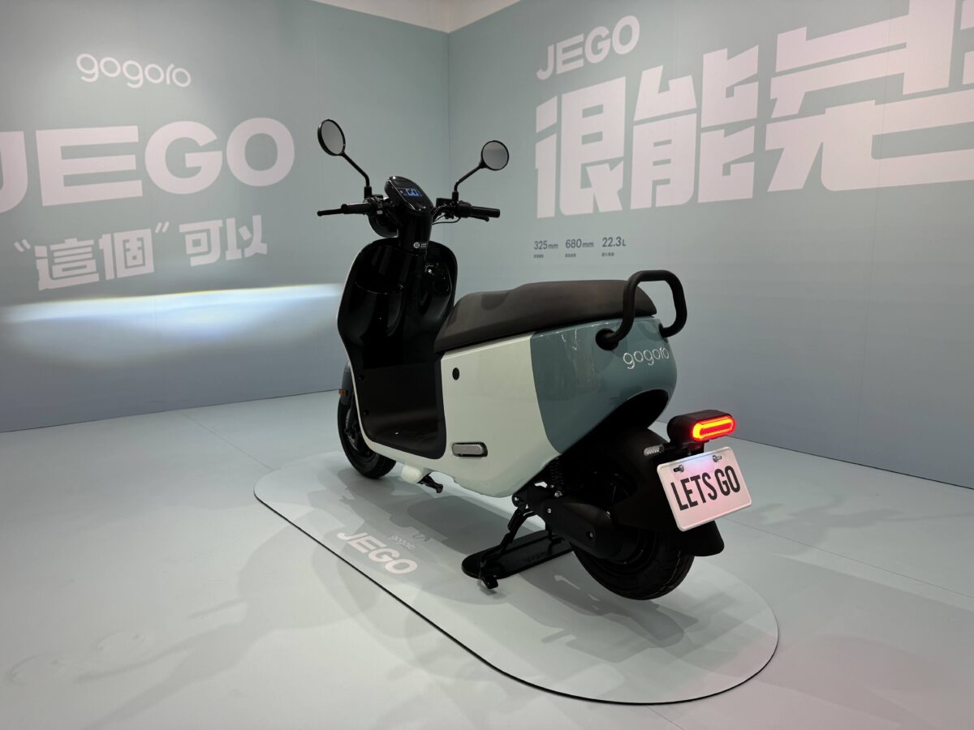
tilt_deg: -8.3
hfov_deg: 71.6
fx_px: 675
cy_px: 365
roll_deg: -0.3
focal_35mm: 24
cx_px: 487
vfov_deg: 56.8
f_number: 1.78
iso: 125
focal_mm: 6.76
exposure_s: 1/120
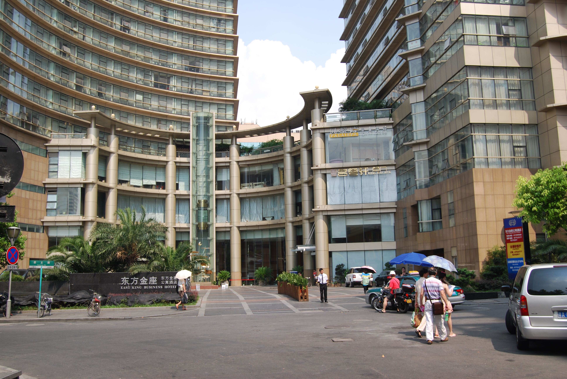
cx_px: 284
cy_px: 190
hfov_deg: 53.1
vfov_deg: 37.0
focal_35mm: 36
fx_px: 568
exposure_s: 1/200
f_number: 7.1
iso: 100
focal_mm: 24
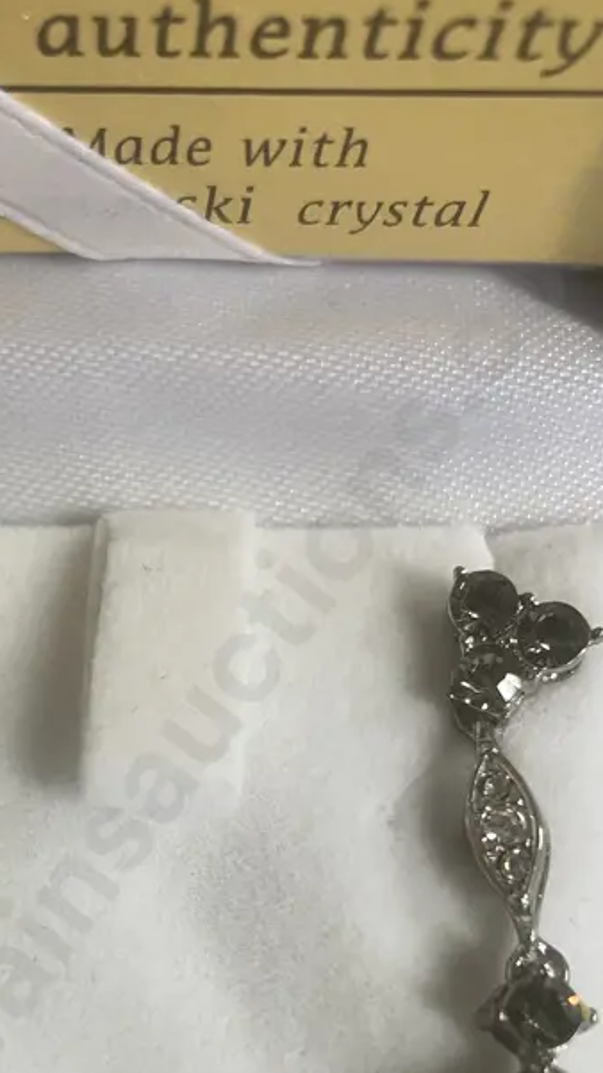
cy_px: 857
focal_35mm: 52
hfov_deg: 22.7
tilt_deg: -66.3
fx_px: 1478
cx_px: 103
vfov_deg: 38.4
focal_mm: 3.99
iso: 100
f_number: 1.8
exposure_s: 1/50
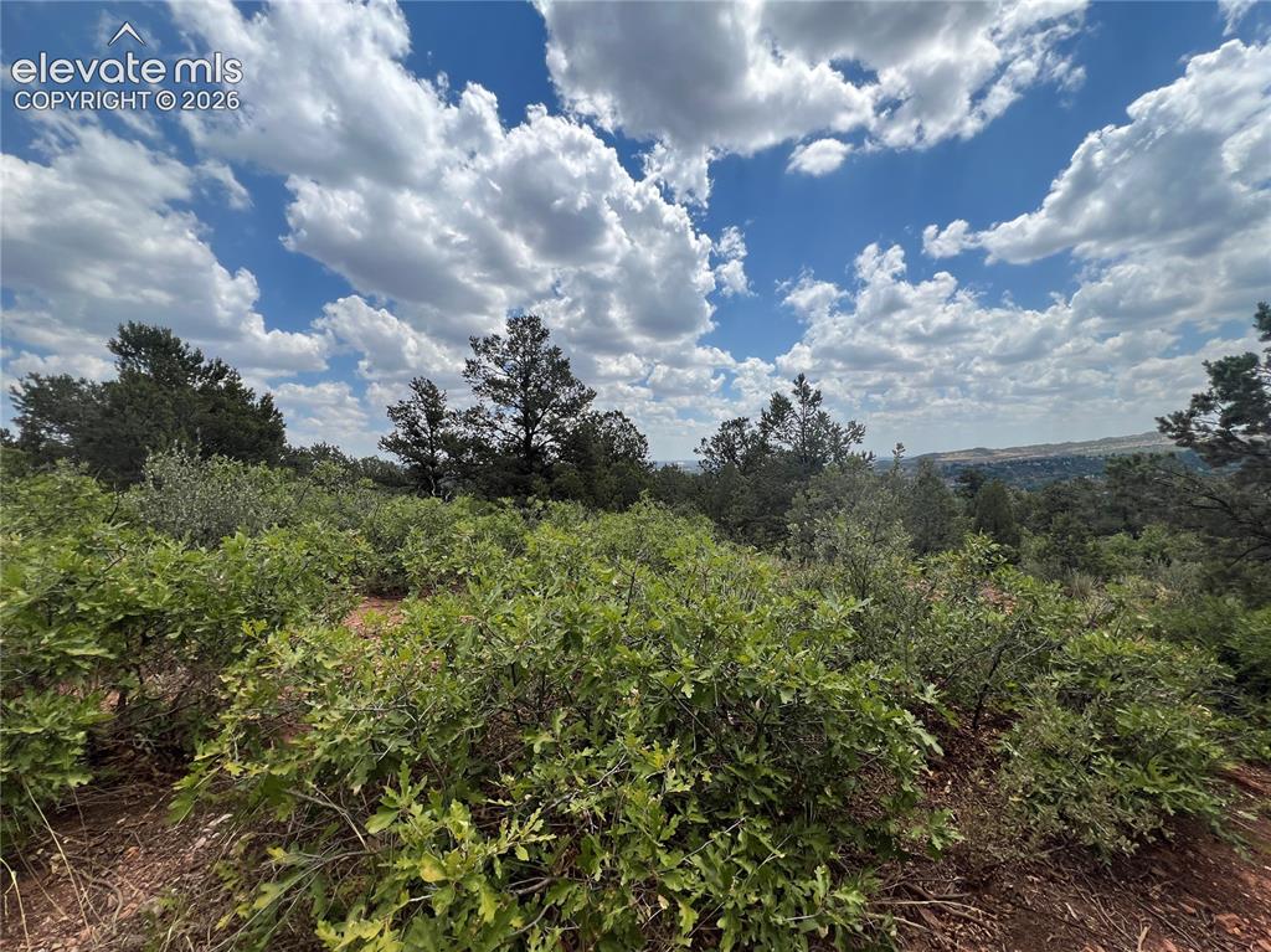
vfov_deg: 89.9
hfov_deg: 106.2
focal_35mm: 13
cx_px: 636
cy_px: 476
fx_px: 477
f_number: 1.8
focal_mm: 1.57
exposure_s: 1/1980
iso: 32
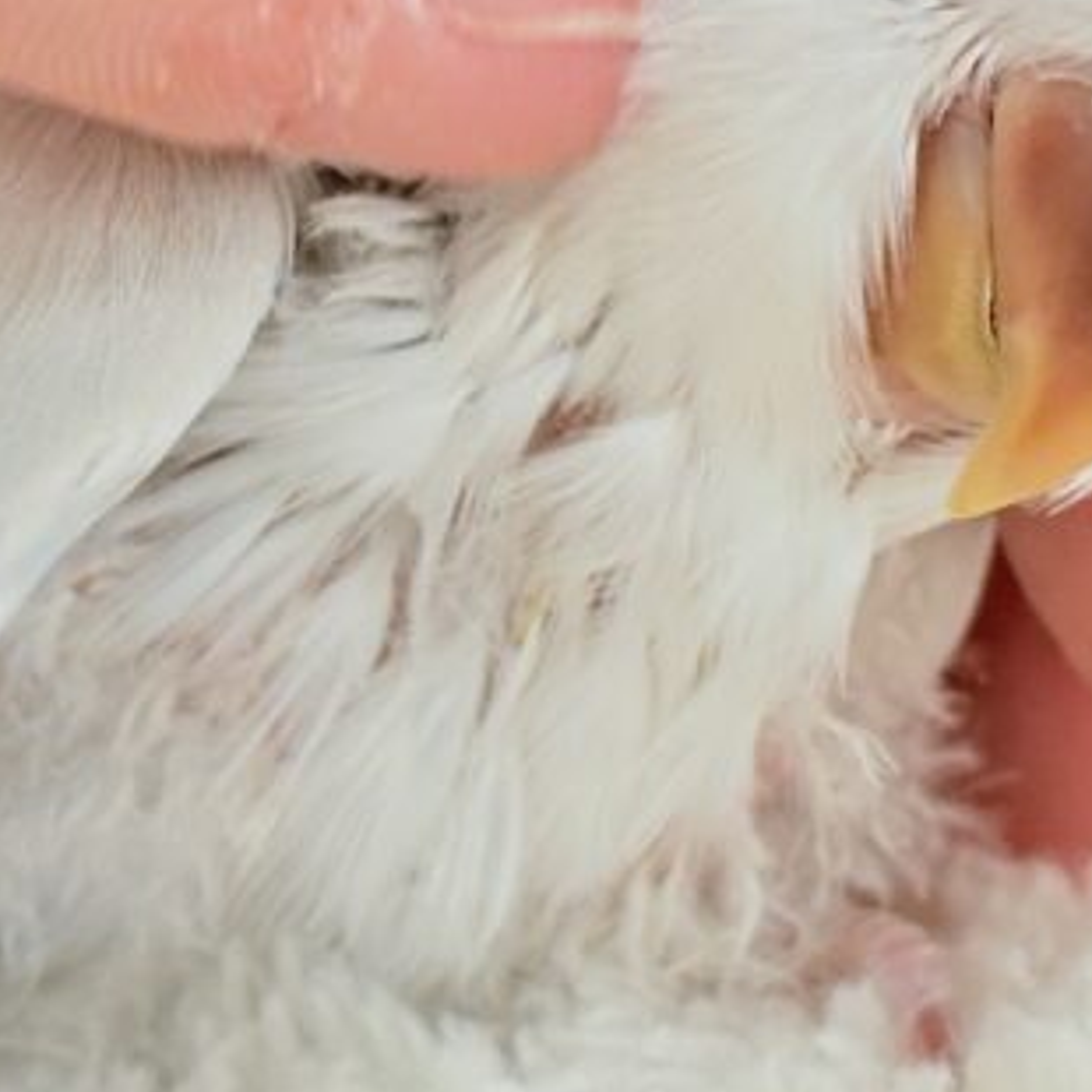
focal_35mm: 178
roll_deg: +1.6
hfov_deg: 9.8
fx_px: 6353
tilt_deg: -13.4
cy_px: 314
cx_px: 838
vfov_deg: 9.8
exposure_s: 1/50
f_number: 1.6
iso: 40
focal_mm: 5.96
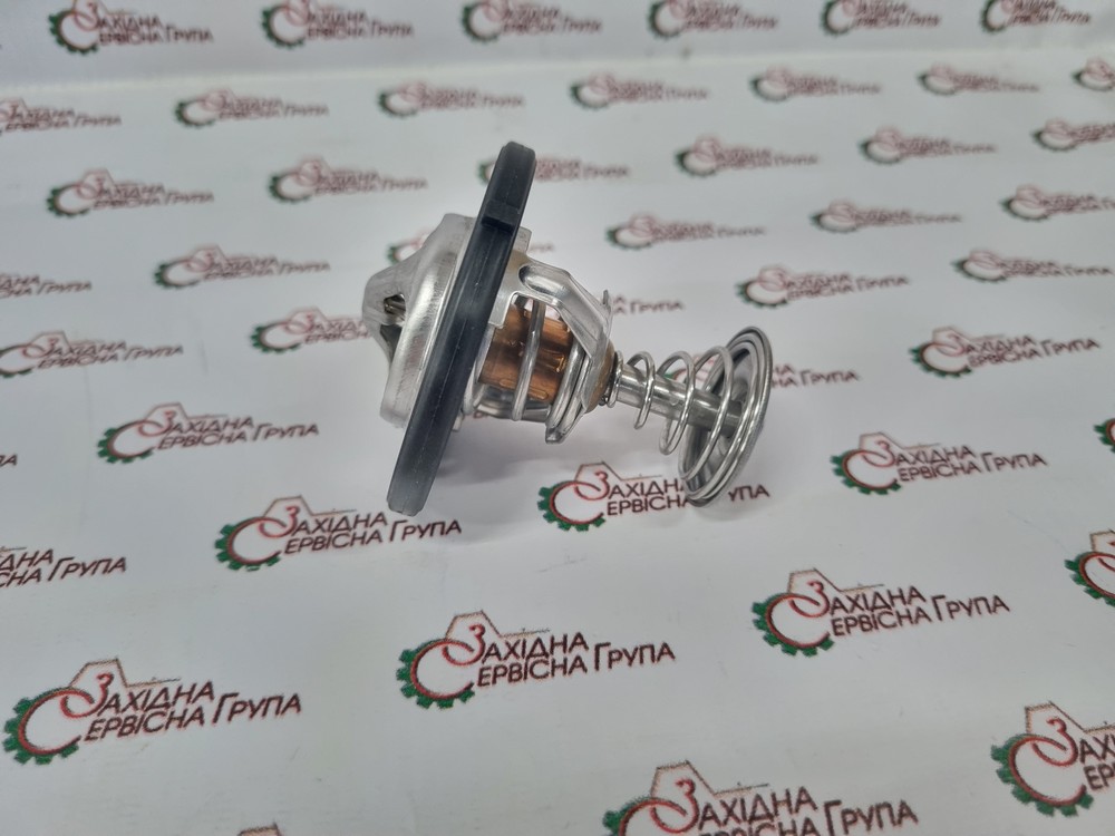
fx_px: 837
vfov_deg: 53.1
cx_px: 558
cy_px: 418
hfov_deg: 67.3
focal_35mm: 26
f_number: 1.8
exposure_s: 1/50
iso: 640
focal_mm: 5.4
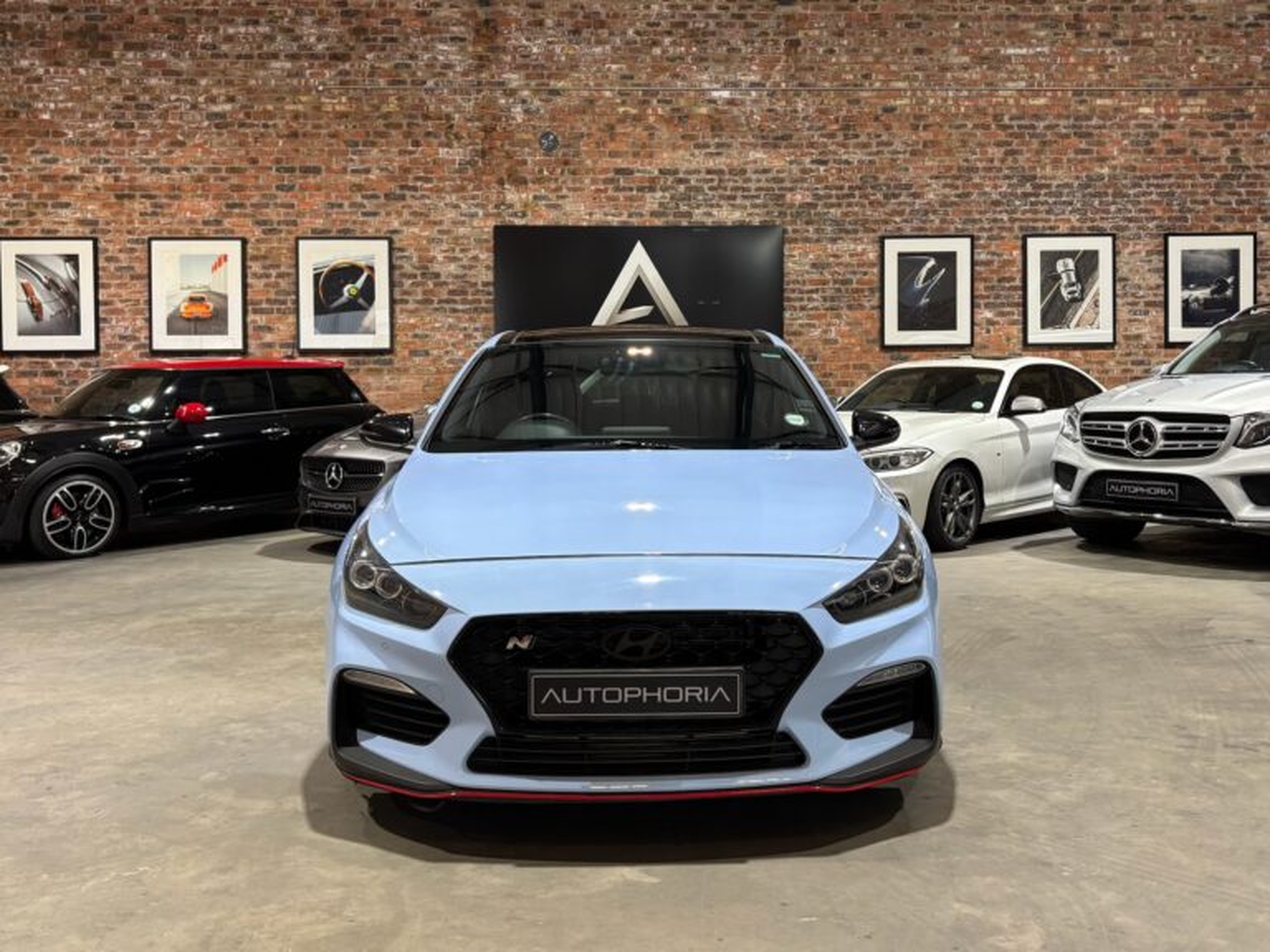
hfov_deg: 67.3
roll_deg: -0.3
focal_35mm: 26
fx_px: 954
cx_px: 635
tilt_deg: -1.6
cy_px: 476
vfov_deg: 53.1
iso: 125
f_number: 1.6
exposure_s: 1/69
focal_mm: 5.96
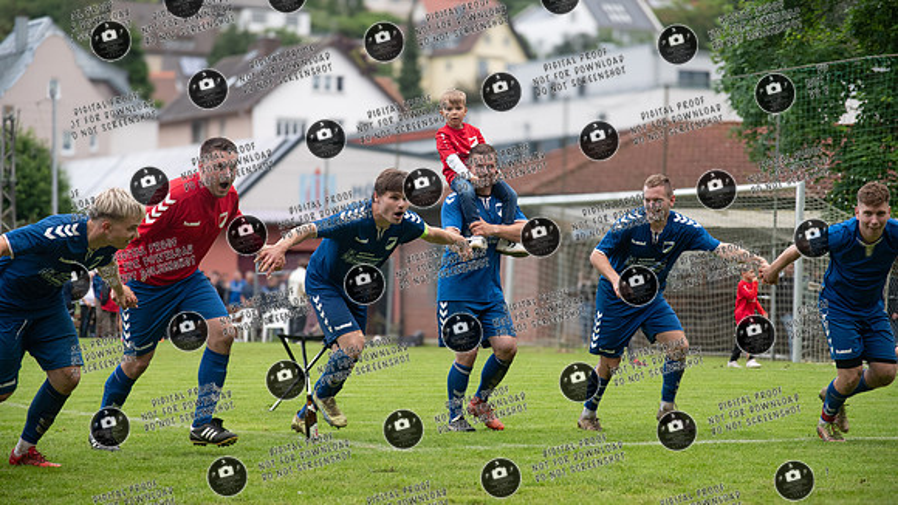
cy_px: 206
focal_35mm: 110
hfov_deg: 19.5
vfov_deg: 11.0
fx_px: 2618
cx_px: 449
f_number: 4.5
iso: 560
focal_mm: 70
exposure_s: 1/500
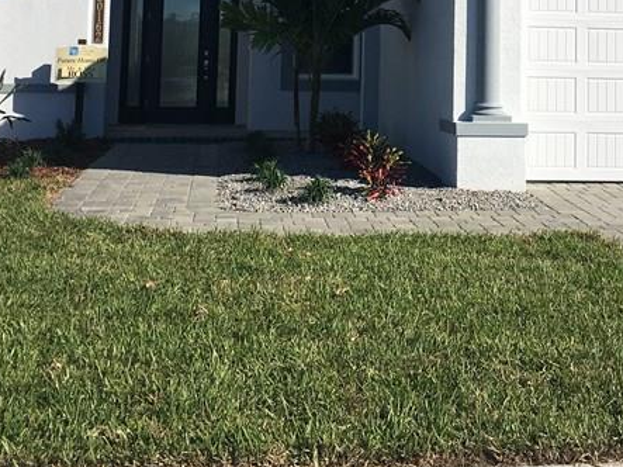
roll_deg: -0.6
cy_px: -58
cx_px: 435
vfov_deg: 20.8
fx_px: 1206
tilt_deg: +5.9
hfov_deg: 28.7
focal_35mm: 67
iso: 25
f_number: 2.2
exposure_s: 1/2262
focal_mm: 4.15
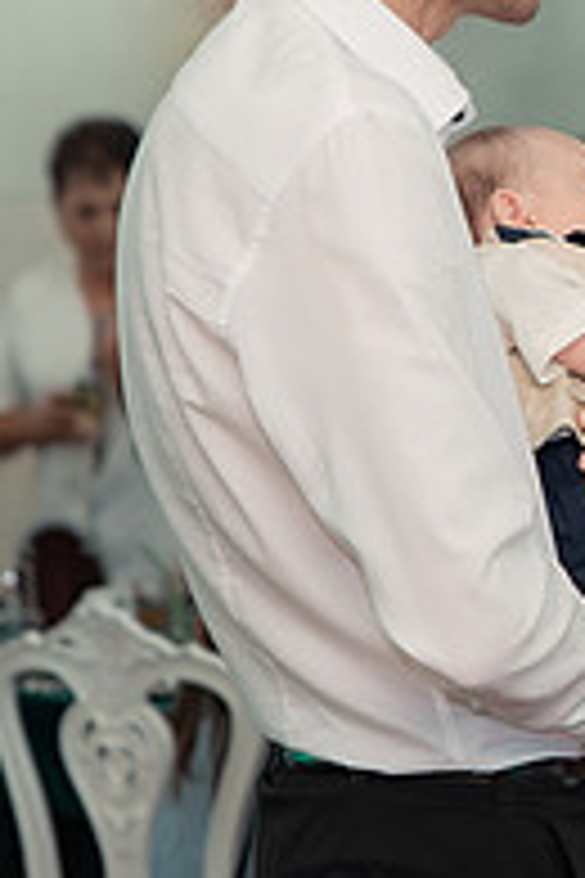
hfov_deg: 5.1
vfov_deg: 7.7
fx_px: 6483
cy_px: 332
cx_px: 939
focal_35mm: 266
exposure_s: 1/250
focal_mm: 70
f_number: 3.5
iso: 2000
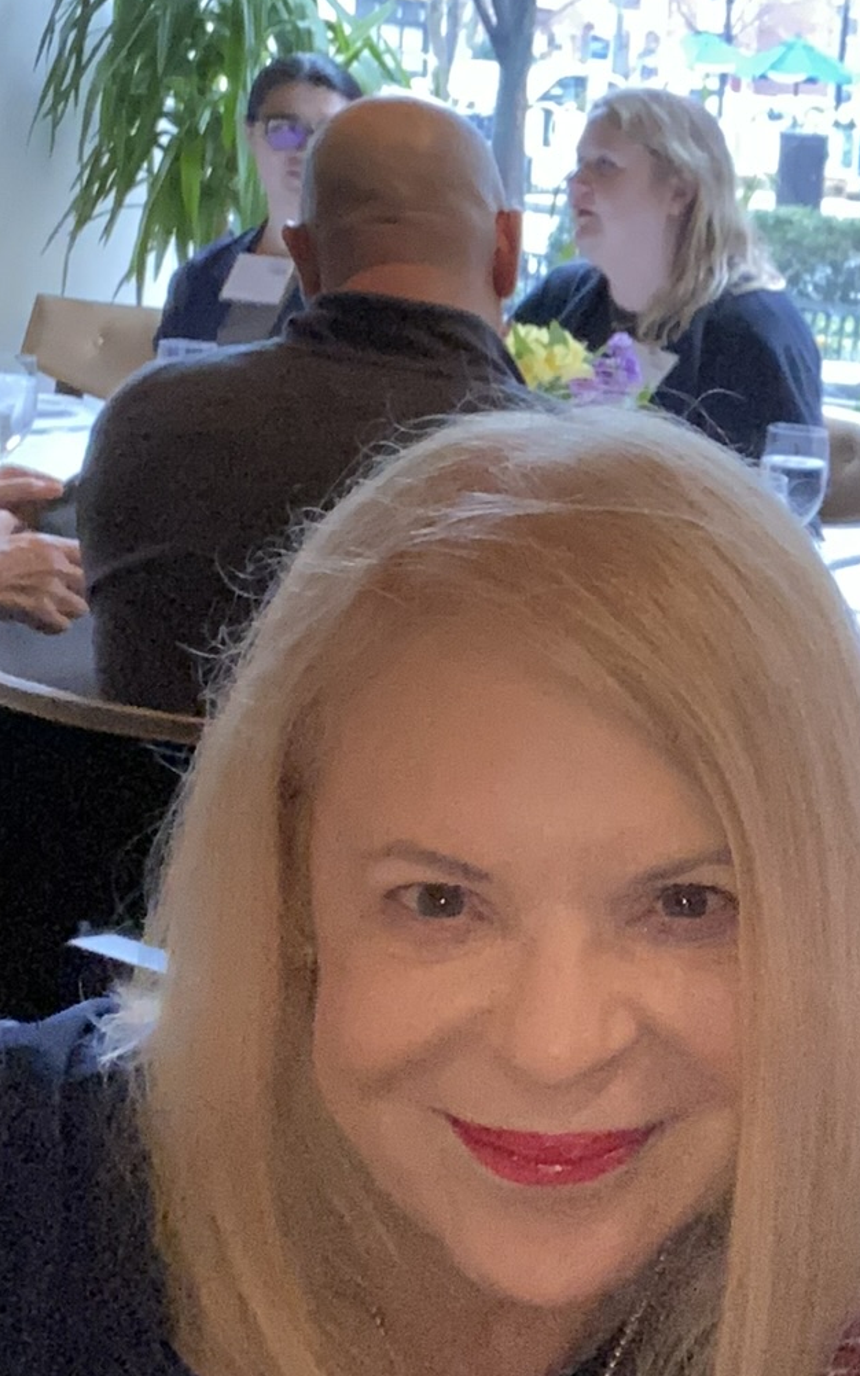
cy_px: 508
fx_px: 2438
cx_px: 955
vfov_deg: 31.4
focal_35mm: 65
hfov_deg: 19.2
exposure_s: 1/60
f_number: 2.2
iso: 800
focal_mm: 2.71
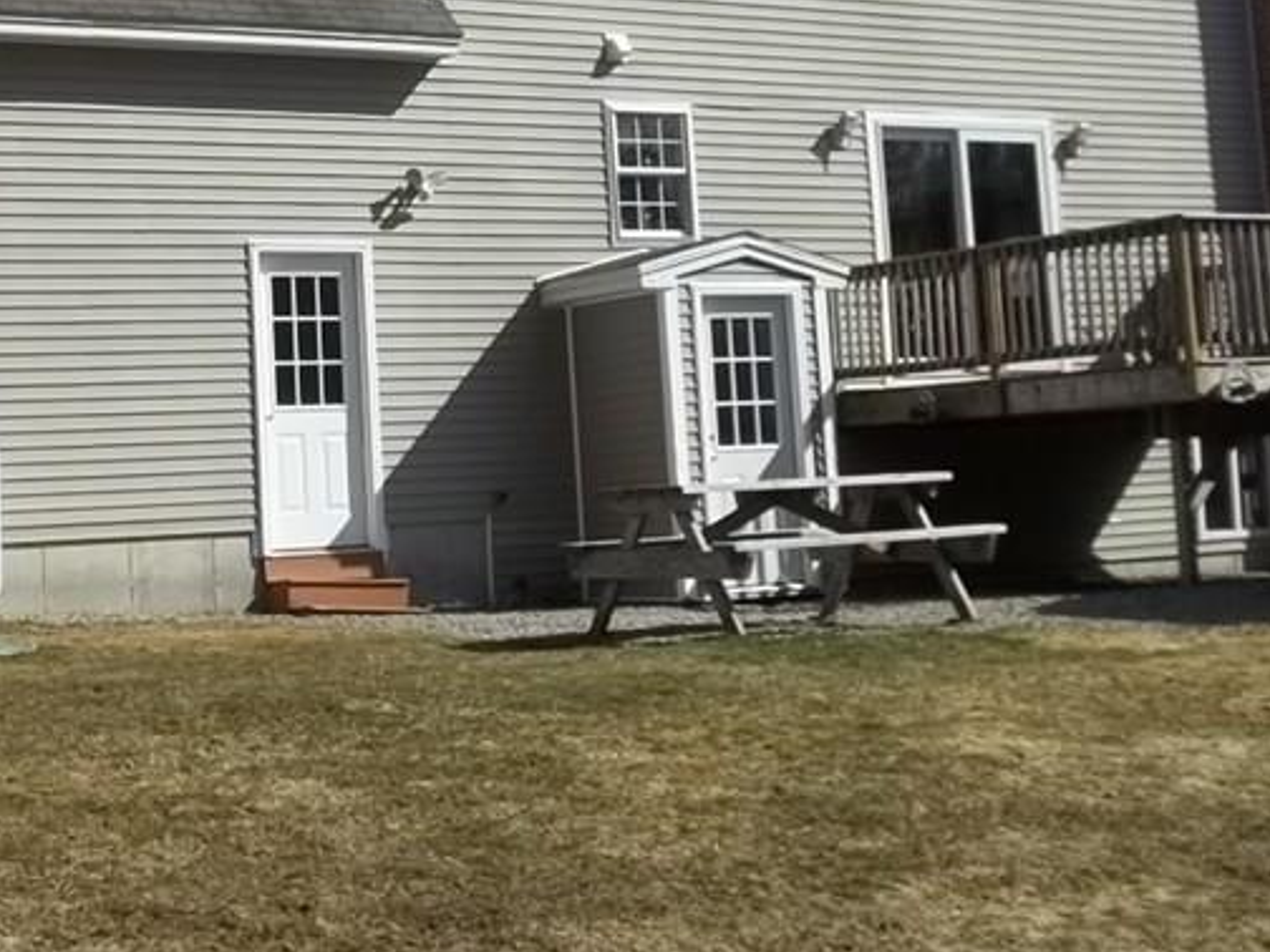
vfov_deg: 21.6
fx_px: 2458
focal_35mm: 67
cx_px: 315
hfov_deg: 28.5
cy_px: 171
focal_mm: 5.9
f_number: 8
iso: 64
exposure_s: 1/200
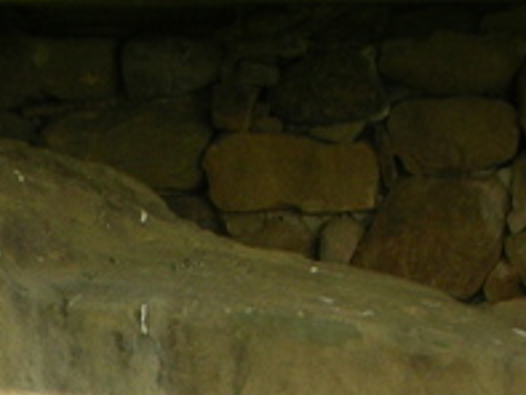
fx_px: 5687
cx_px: -168
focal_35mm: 374
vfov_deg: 4.0
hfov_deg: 5.3
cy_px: 536
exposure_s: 1/290
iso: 50
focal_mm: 17.4
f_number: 4.9
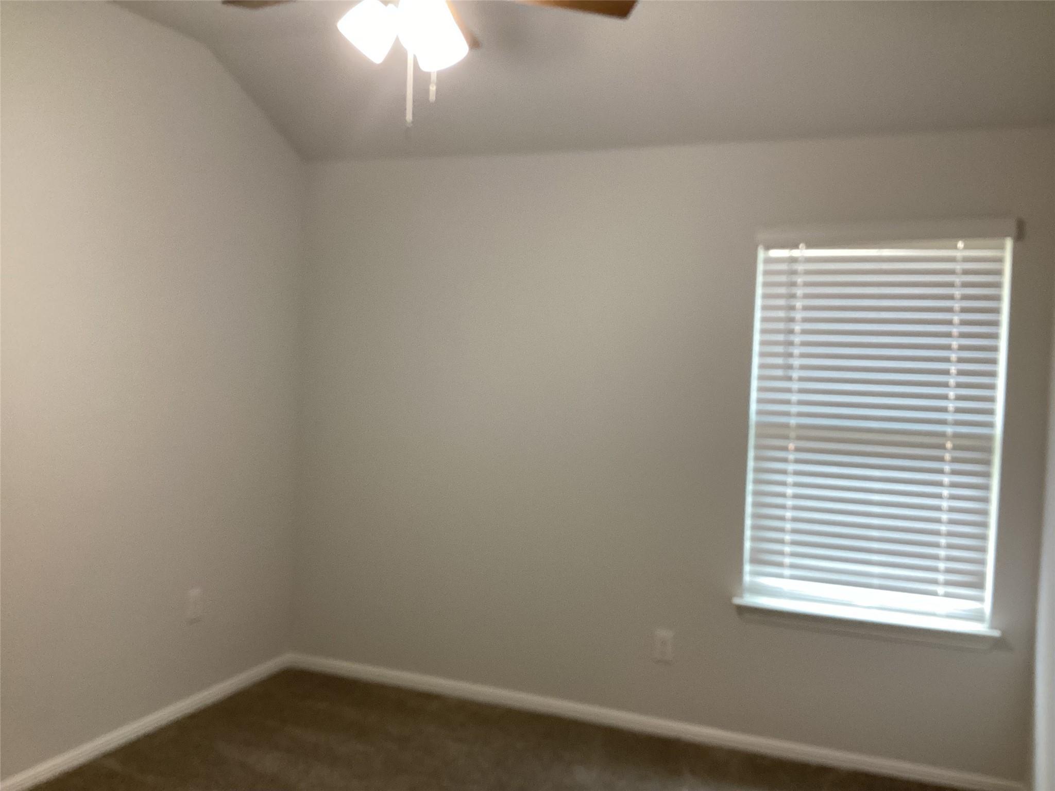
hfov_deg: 58.4
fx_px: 945
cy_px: 396
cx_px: 528
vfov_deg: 45.4
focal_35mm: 31
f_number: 2.4
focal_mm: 3.3
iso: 160
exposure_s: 1/60
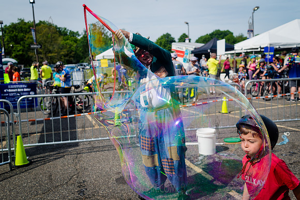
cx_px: 150
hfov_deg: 54.4
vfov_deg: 37.9
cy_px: 100
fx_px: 292
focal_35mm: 35
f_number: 4
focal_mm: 35
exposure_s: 1/2500
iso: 200
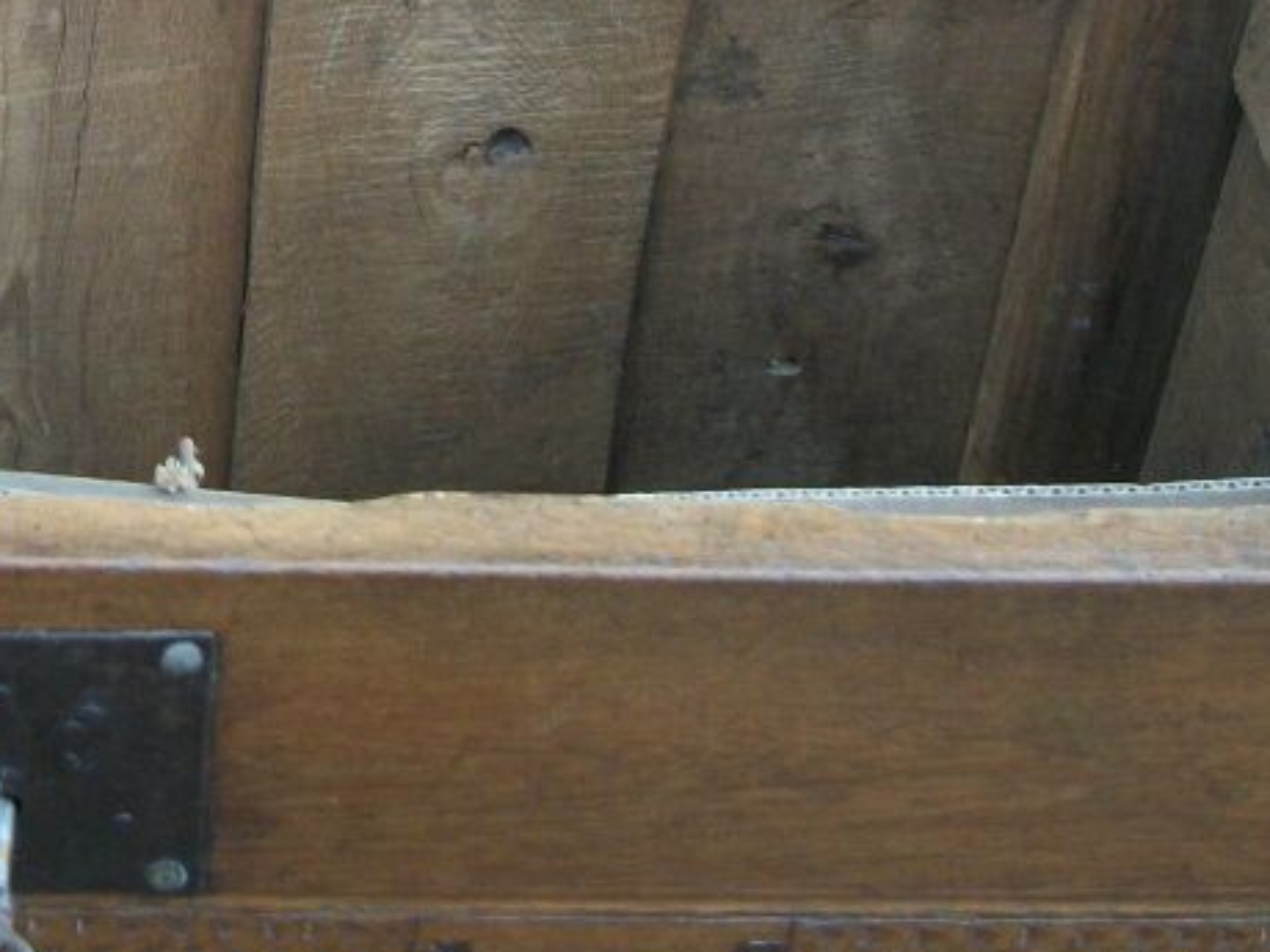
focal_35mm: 89
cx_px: -33
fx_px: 3265
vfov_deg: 16.1
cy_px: -110
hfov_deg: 21.2
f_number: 2.9
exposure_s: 1/160
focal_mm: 5.7
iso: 80
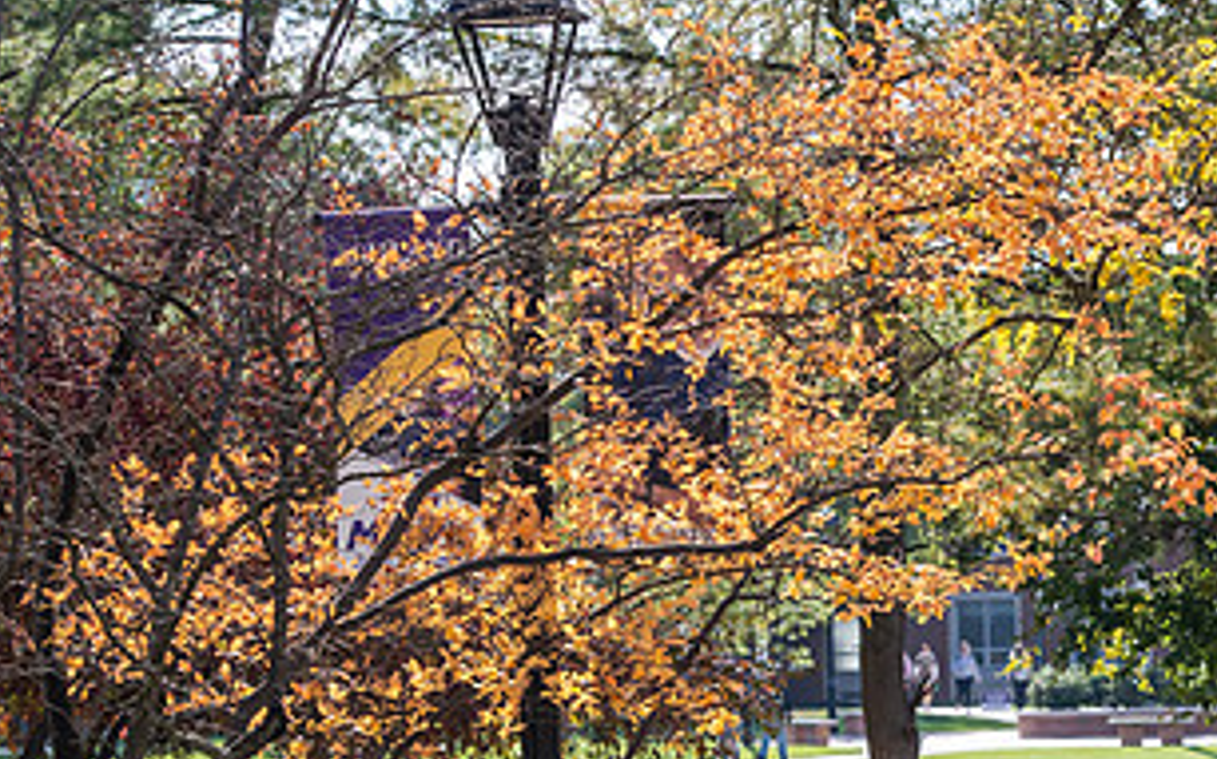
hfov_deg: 10.6
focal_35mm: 197
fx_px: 6532
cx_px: 1102
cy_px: 753
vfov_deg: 6.6
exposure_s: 1/500
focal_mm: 102
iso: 320
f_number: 7.1
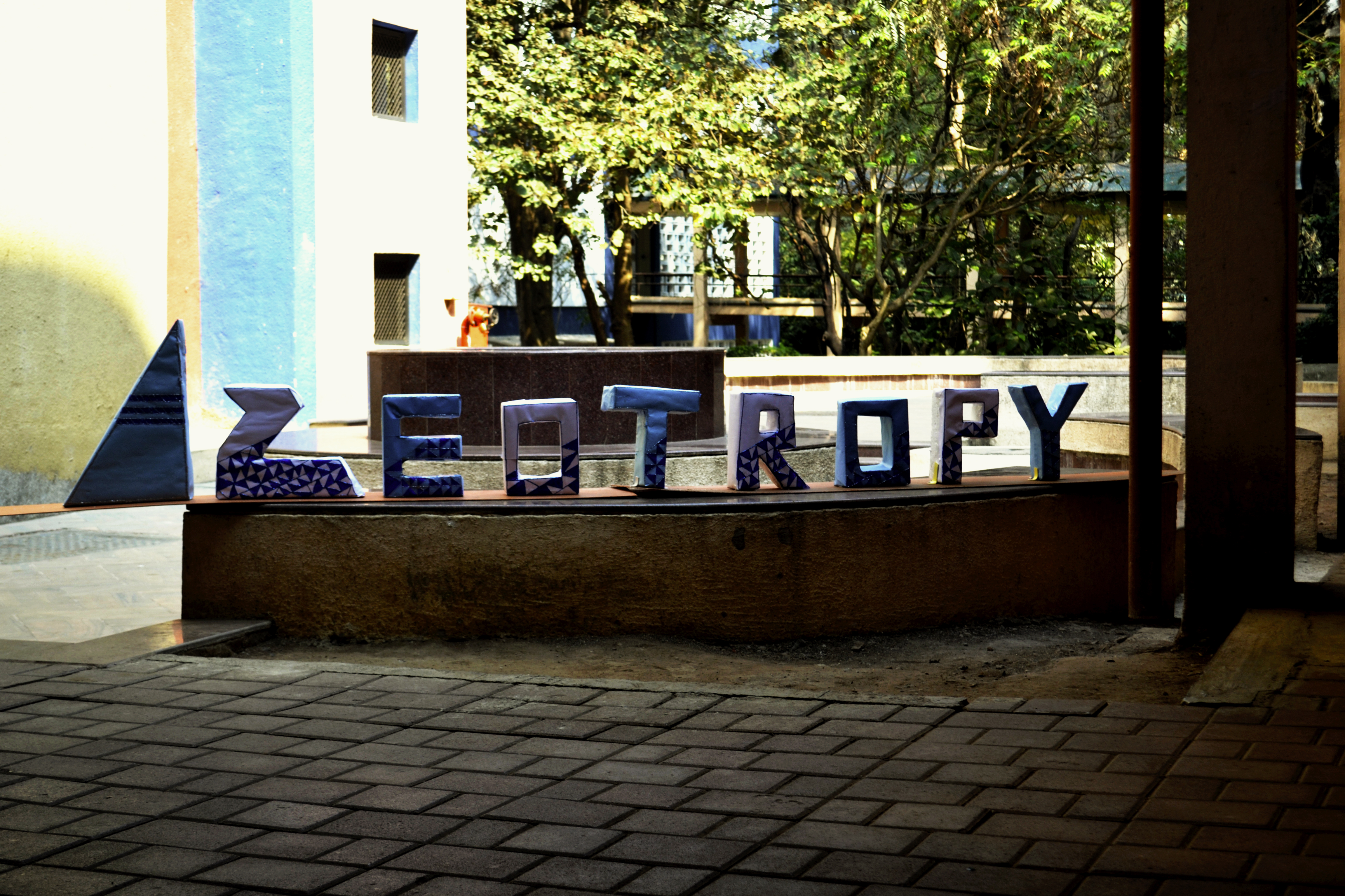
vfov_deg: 25.1
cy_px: 448
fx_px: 2017
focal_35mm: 54
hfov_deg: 36.9
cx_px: 672
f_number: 5.6
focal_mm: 36
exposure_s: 1/125
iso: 180
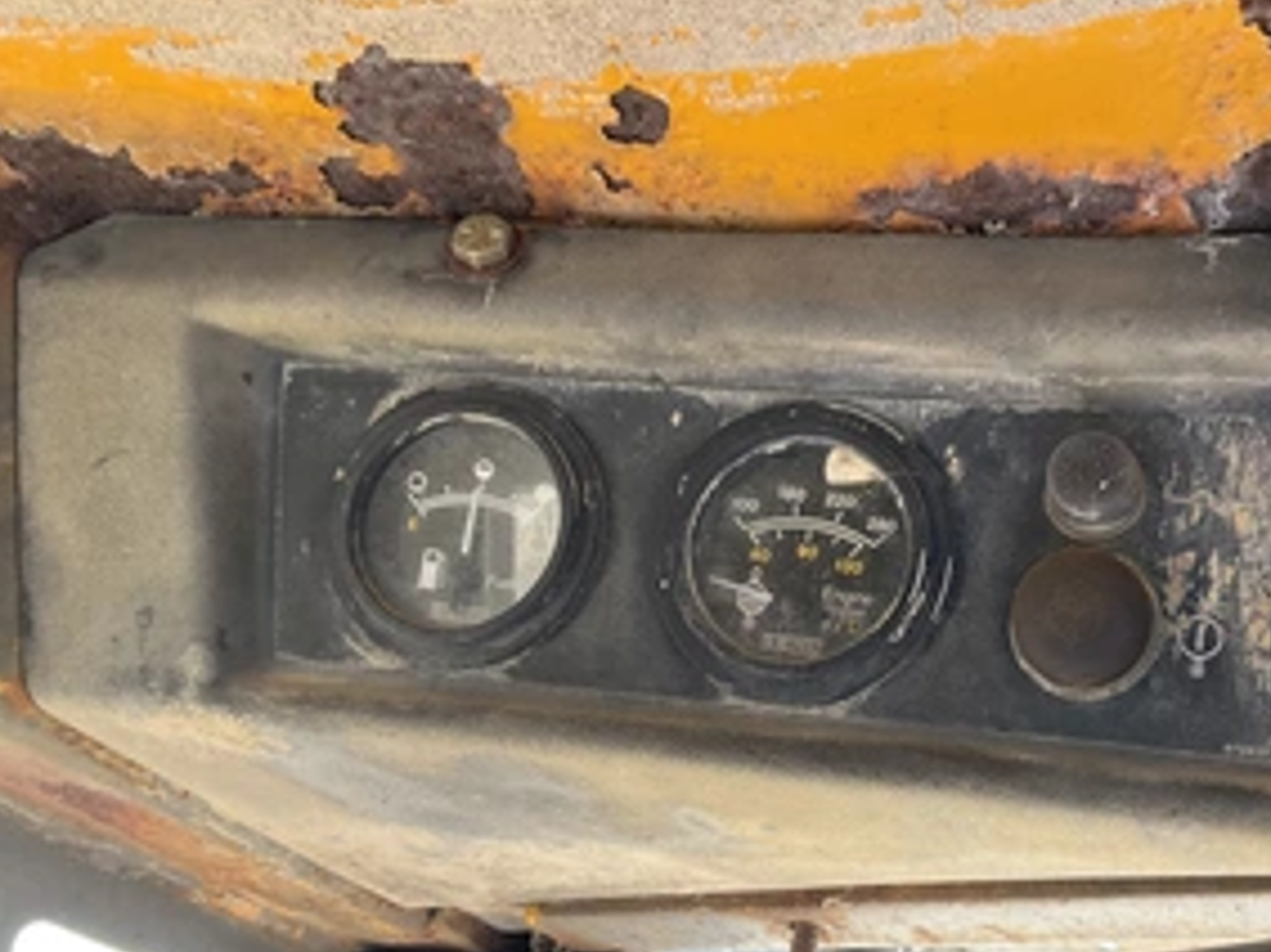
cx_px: 813
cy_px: 629
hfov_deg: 45.3
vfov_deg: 34.8
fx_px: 1505
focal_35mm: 41
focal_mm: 3
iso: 32
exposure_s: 1/126
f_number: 1.8
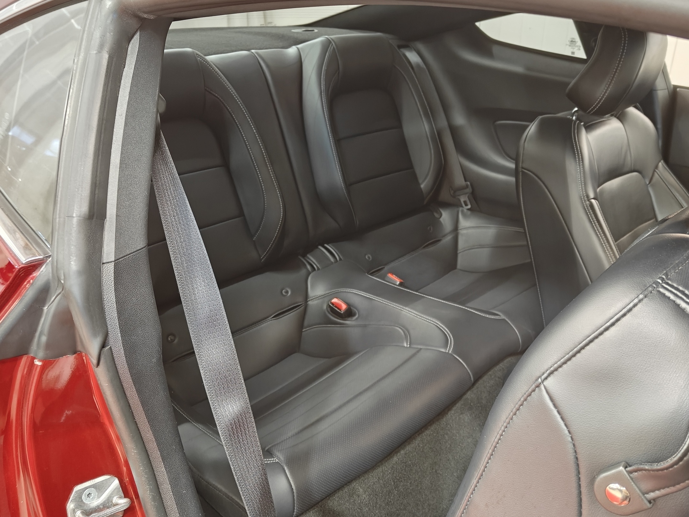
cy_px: 258
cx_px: 344
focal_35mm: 31
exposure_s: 1/20
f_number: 1.8
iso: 250
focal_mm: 5.59
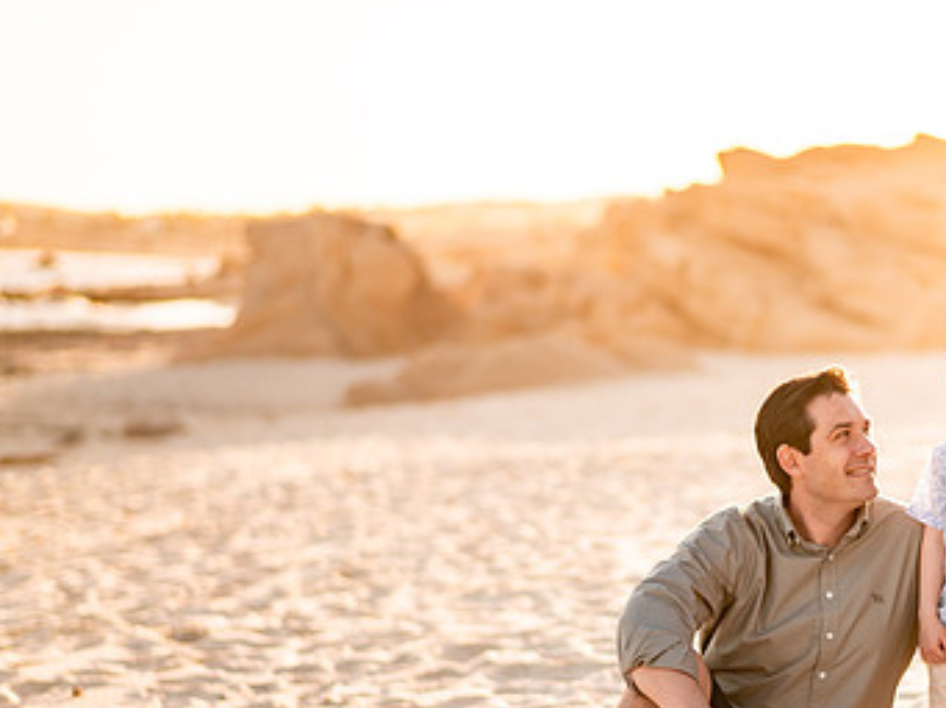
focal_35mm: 95
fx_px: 2593
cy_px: 512
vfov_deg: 15.5
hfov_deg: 20.4
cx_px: 763
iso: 100
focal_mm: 58
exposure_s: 1/3200
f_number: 1.8
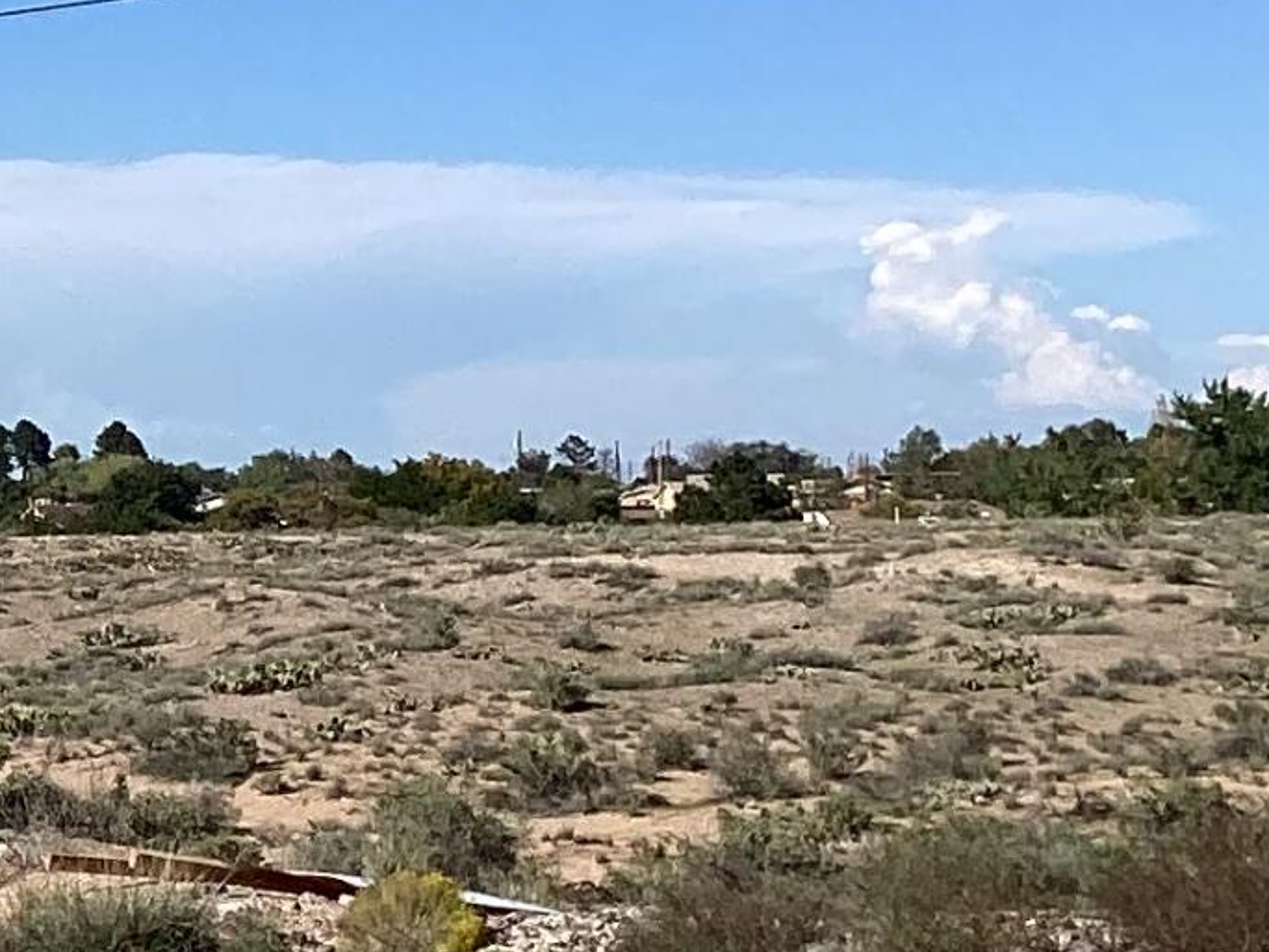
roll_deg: +0.4
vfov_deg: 10.9
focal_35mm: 136
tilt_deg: -0.5
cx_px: -692
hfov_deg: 13.6
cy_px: 521
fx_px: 4986
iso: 25
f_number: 2.4
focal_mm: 3.3
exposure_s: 1/2037
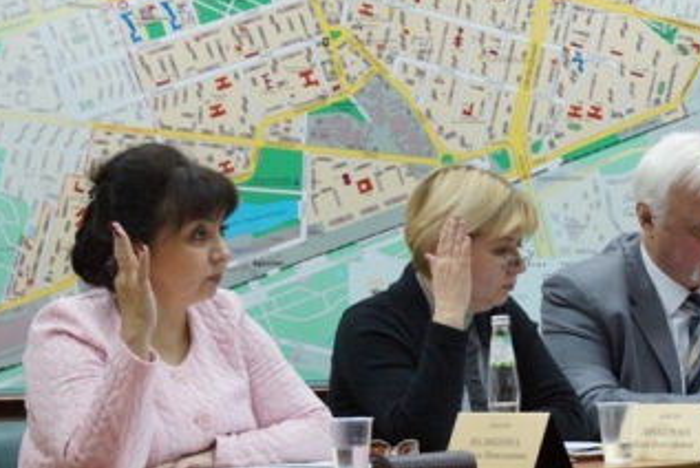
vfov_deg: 10.8
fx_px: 2472
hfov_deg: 16.1
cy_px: 304
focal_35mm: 127
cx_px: 481
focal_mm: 60
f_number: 6.3
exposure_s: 1/160
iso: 2500
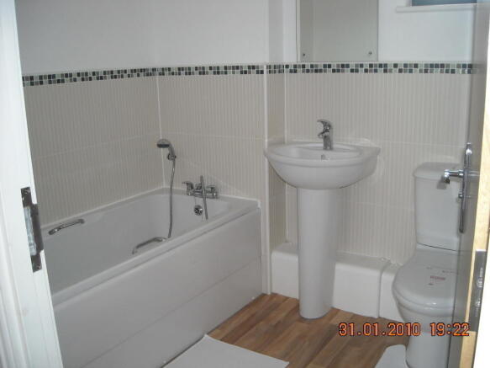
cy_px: 184
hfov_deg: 52.6
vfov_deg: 40.7
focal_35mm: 35
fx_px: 495
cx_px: 245
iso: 200
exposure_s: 1/60
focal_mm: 5.7
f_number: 2.8
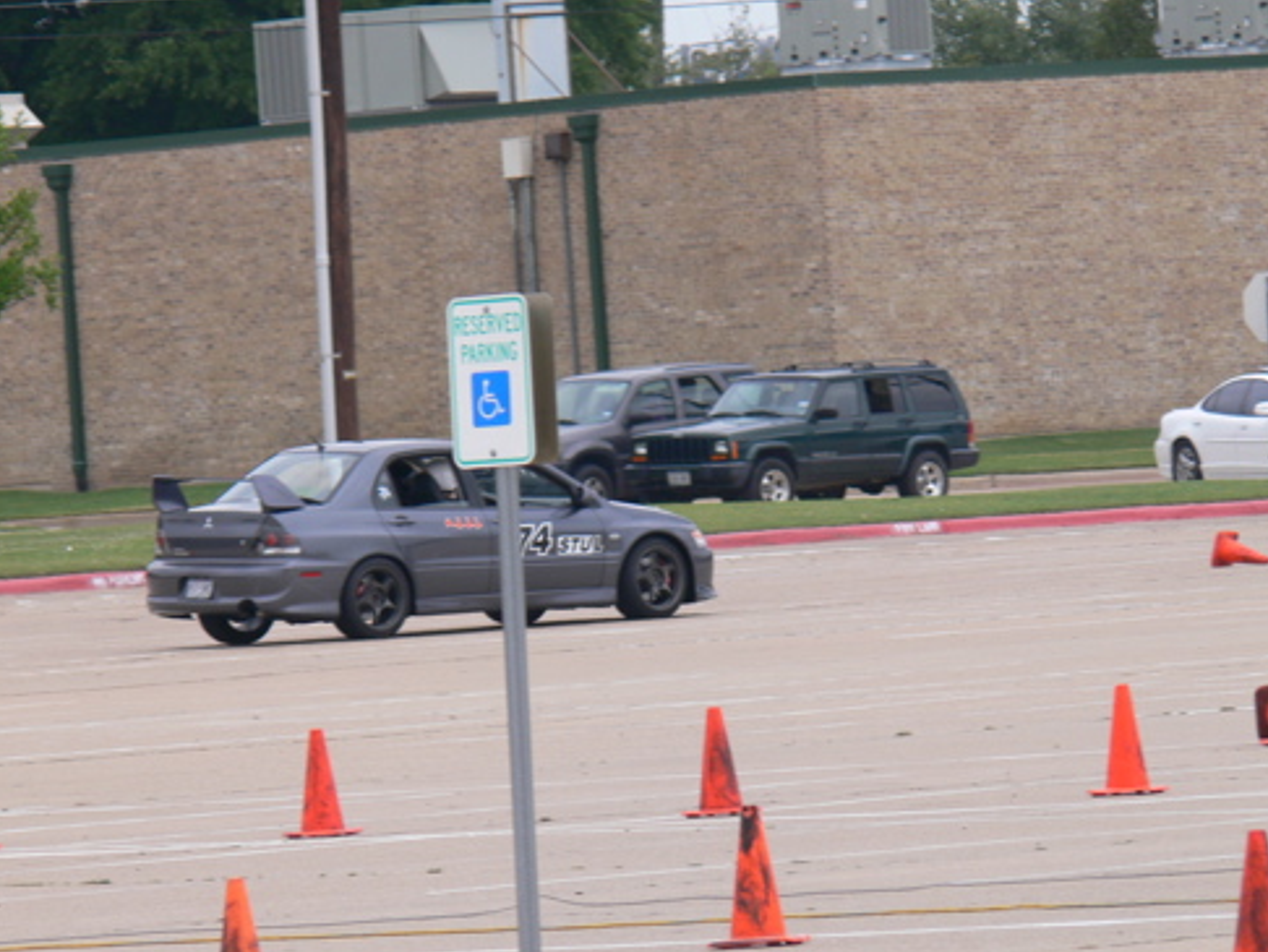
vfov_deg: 3.1
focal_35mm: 487
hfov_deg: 4.1
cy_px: 537
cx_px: 655
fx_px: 17848
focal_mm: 78.2
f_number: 5.6
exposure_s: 1/250
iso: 80
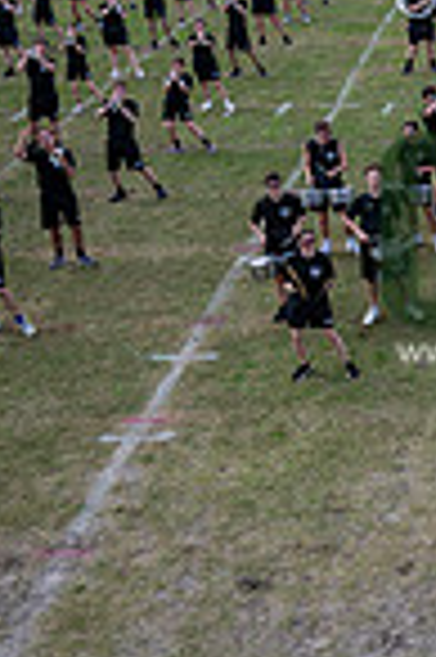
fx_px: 1347
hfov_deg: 17.2
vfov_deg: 27.3
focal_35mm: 74
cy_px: 256
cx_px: 580
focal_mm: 24
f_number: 2.8
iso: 125
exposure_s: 1/1250
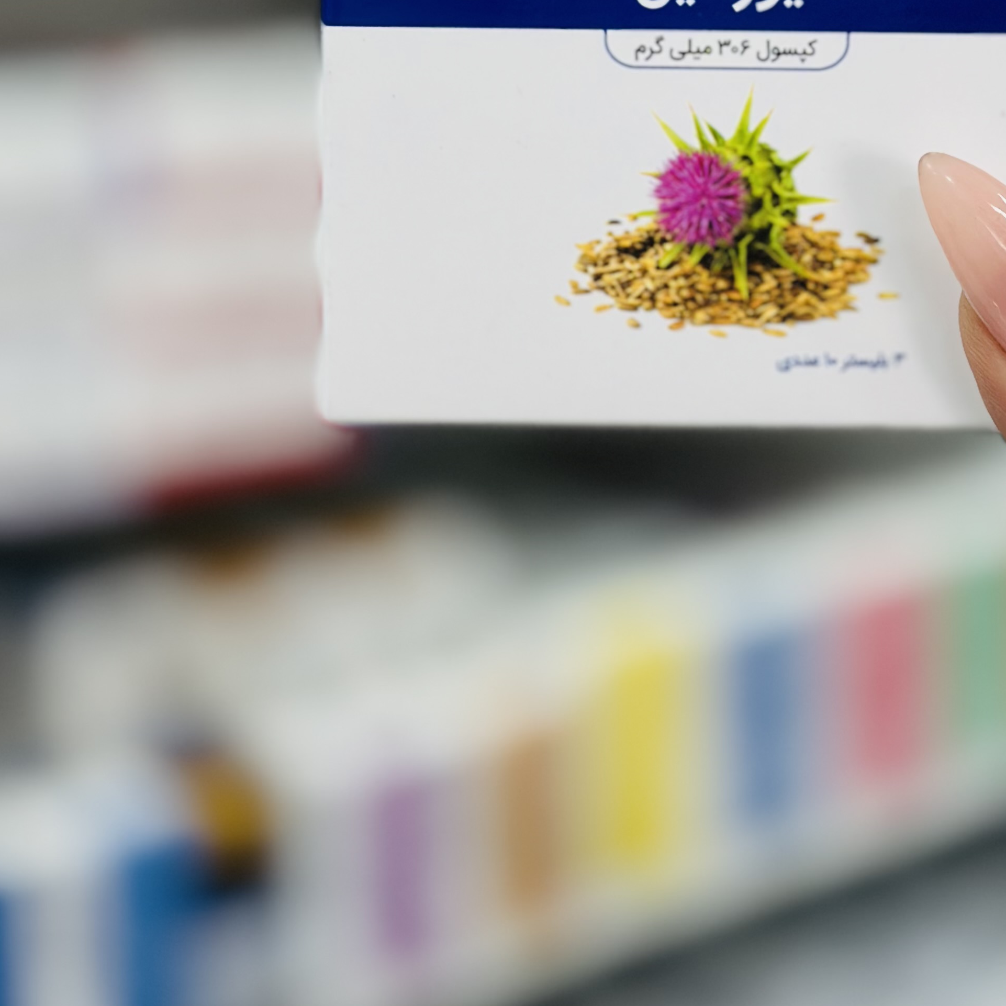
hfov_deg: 19.3
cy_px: -18
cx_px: 786
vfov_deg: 18.9
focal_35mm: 89
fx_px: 2926
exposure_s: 1/100
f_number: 1.78
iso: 80
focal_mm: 6.86
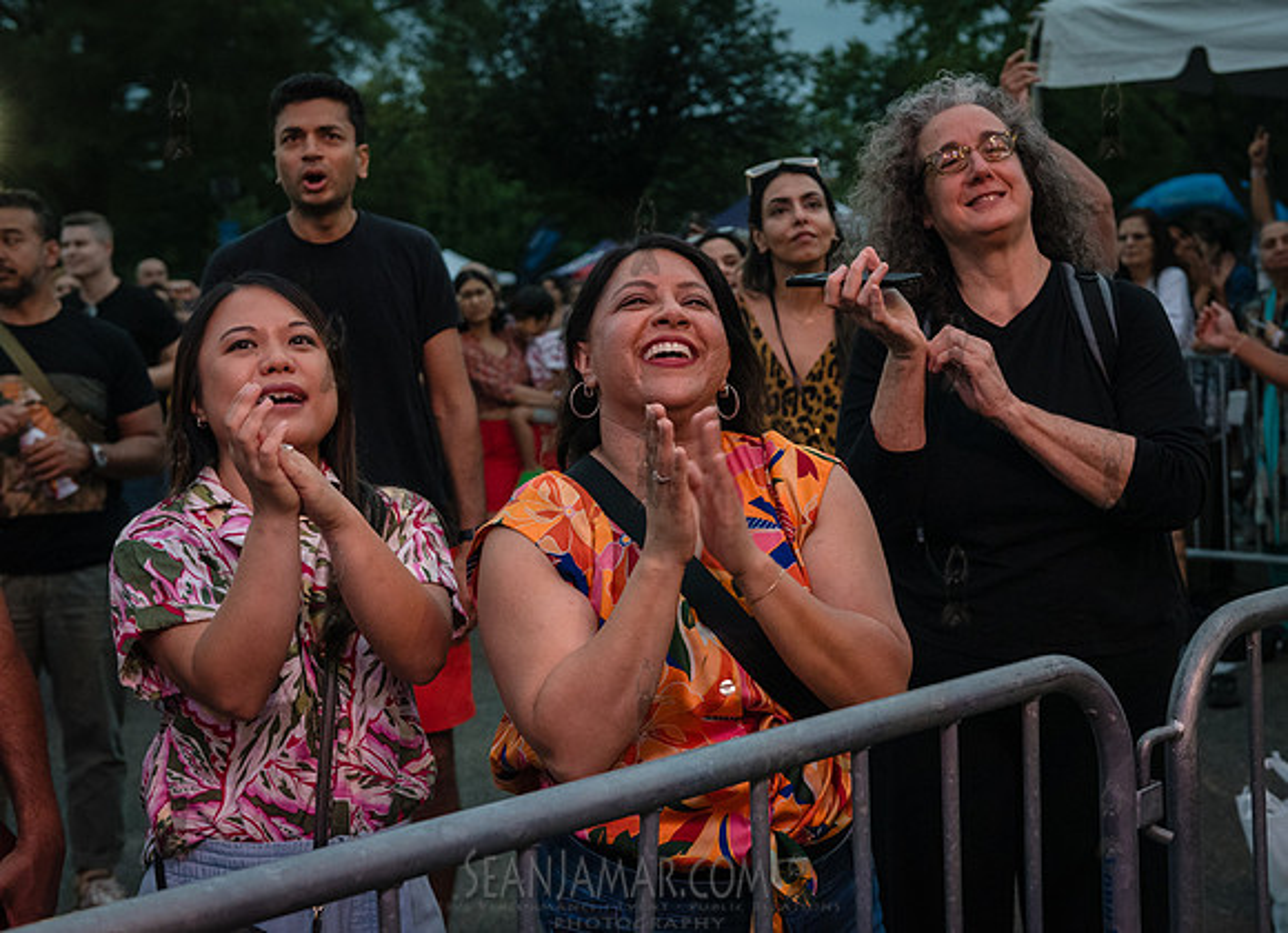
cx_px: 714
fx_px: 2063
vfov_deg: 25.5
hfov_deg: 34.6
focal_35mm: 56
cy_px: 476
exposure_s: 1/400
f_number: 4.5
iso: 4000
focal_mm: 52
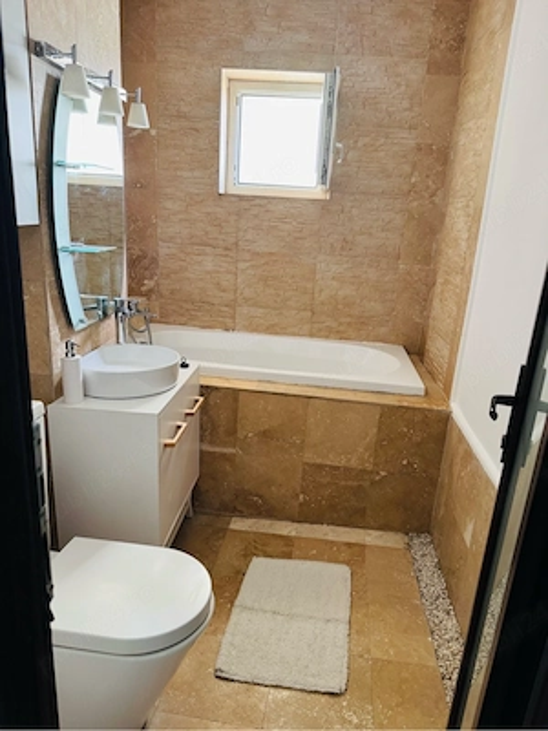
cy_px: 366
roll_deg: -4.0
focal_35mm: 24
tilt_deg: -16.6
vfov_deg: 71.6
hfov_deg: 56.8
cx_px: 274
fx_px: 507
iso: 250
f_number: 1.78
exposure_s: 1/60
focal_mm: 6.76
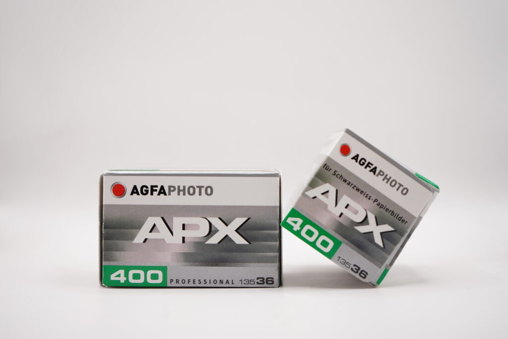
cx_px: 254
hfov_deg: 36.2
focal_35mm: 55
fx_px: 776
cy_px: 170
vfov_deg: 24.6
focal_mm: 55
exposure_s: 1/250
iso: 500
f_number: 5.6
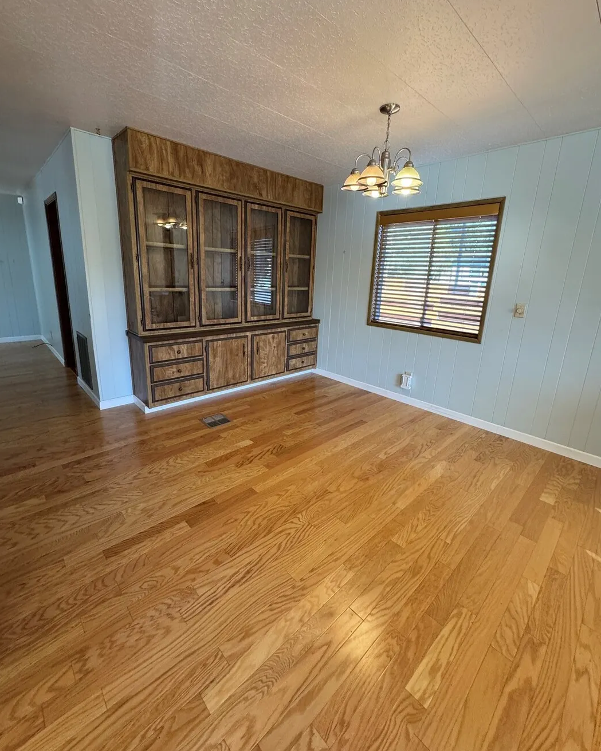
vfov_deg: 96.7
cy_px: 353
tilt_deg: -13.7
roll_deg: -1.2
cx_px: 297
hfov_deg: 84.0
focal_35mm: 15
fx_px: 334
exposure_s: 1/120
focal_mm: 2.22
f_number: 2.2
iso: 250
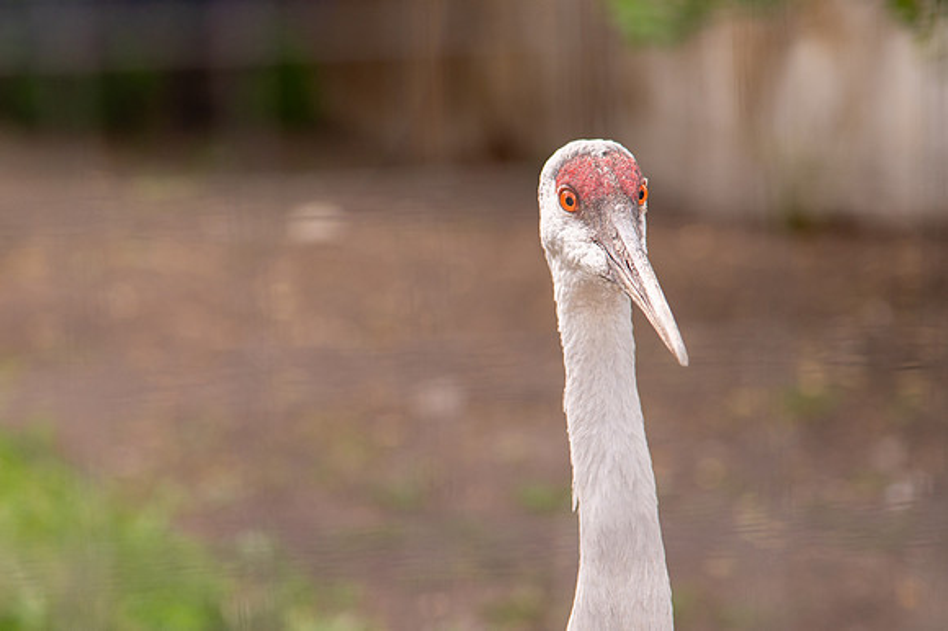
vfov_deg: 7.2
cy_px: 313
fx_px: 5045
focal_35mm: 192
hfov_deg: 10.7
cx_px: 361
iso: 400
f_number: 4
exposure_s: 1/320
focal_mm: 120
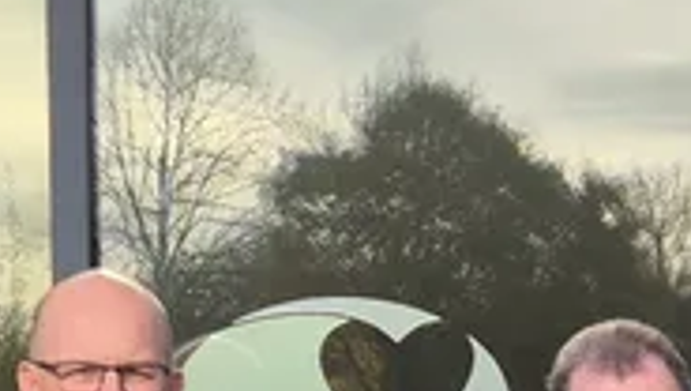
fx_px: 1798
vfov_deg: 10.5
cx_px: 796
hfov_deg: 20.5
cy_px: 978
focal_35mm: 98
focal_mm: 5.4
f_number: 1.8
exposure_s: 1/1312
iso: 25
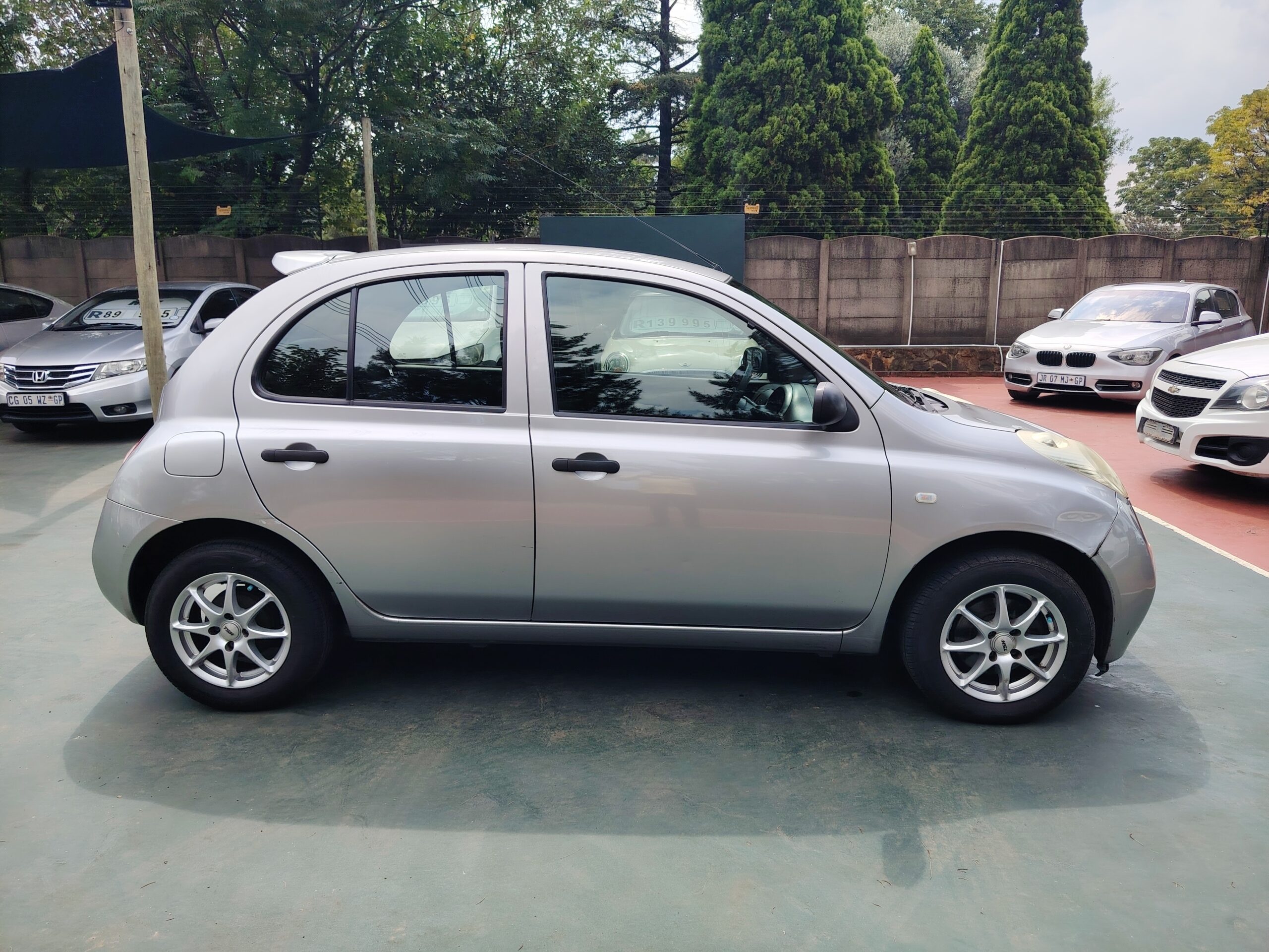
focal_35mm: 24
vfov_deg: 56.8
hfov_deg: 71.6
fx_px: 880
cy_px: 476
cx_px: 634
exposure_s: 1/662
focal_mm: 5.25
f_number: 1.75
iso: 100
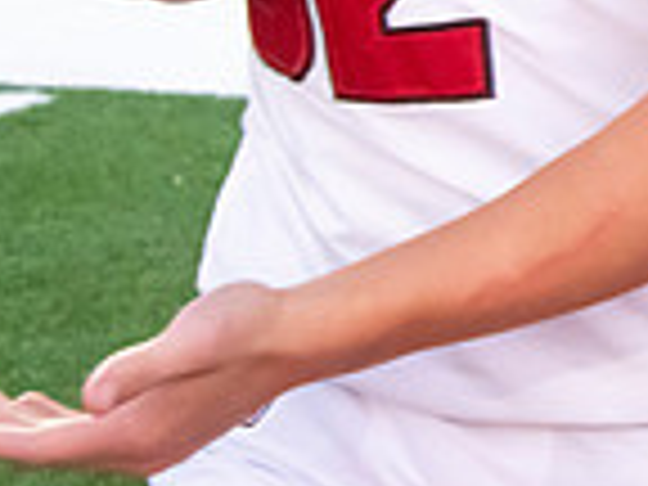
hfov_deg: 7.3
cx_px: 1233
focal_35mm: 264
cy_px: -286
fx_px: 4942
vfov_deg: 5.6
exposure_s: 1/640
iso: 10000
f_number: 7.1
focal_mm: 68
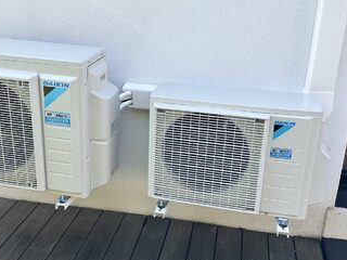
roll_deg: -1.1
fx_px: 391
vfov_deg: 36.7
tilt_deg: -19.5
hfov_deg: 47.8
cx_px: 162
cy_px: 106
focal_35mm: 39
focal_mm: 6.86
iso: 80
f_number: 1.78
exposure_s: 1/564
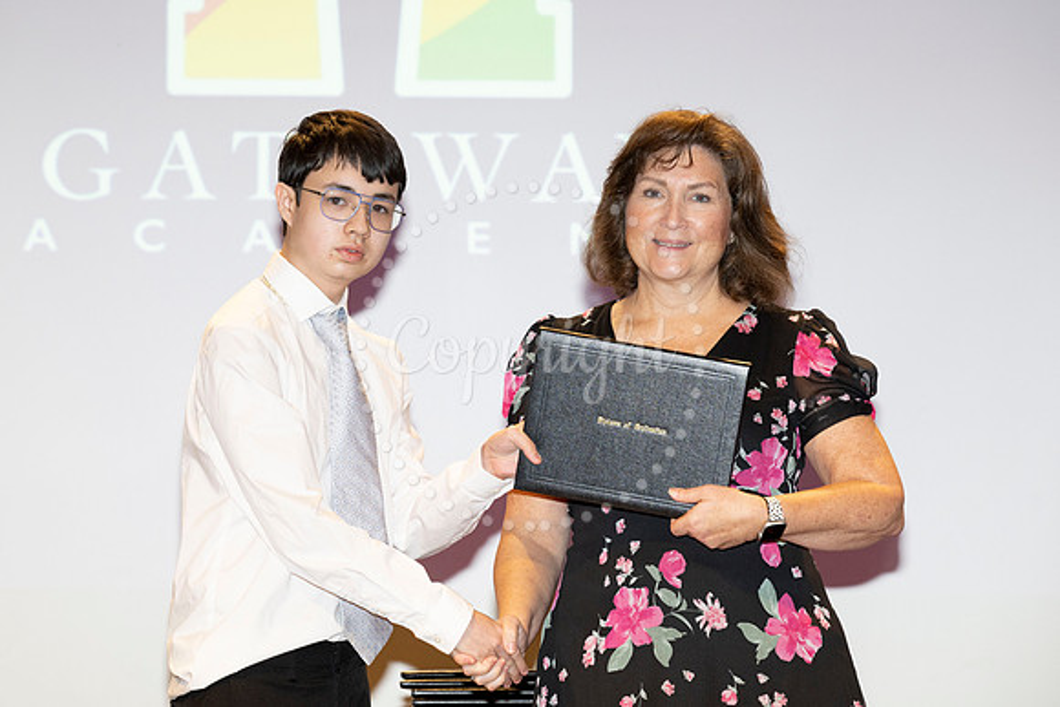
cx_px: 527
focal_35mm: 157
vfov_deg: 8.8
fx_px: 4616
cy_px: 391
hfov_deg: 13.1
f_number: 5.6
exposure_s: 1/100
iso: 800
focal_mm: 120
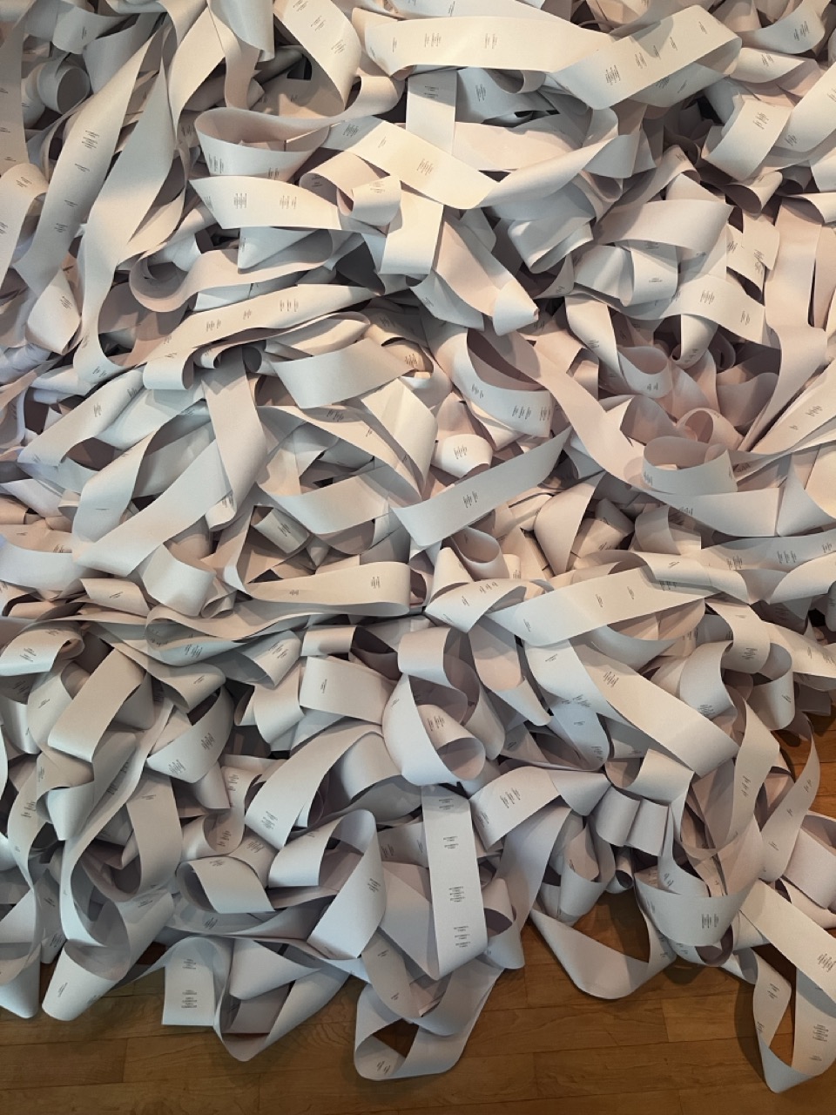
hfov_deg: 53.1
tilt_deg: -53.5
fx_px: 837
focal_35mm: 26
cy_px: 558
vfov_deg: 67.3
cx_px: 418
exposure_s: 1/50
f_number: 1.5
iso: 160
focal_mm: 5.7
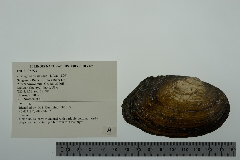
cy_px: 80
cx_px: 120
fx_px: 400
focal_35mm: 60
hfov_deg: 33.4
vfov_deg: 22.6
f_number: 10
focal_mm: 60
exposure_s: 1/125
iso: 100
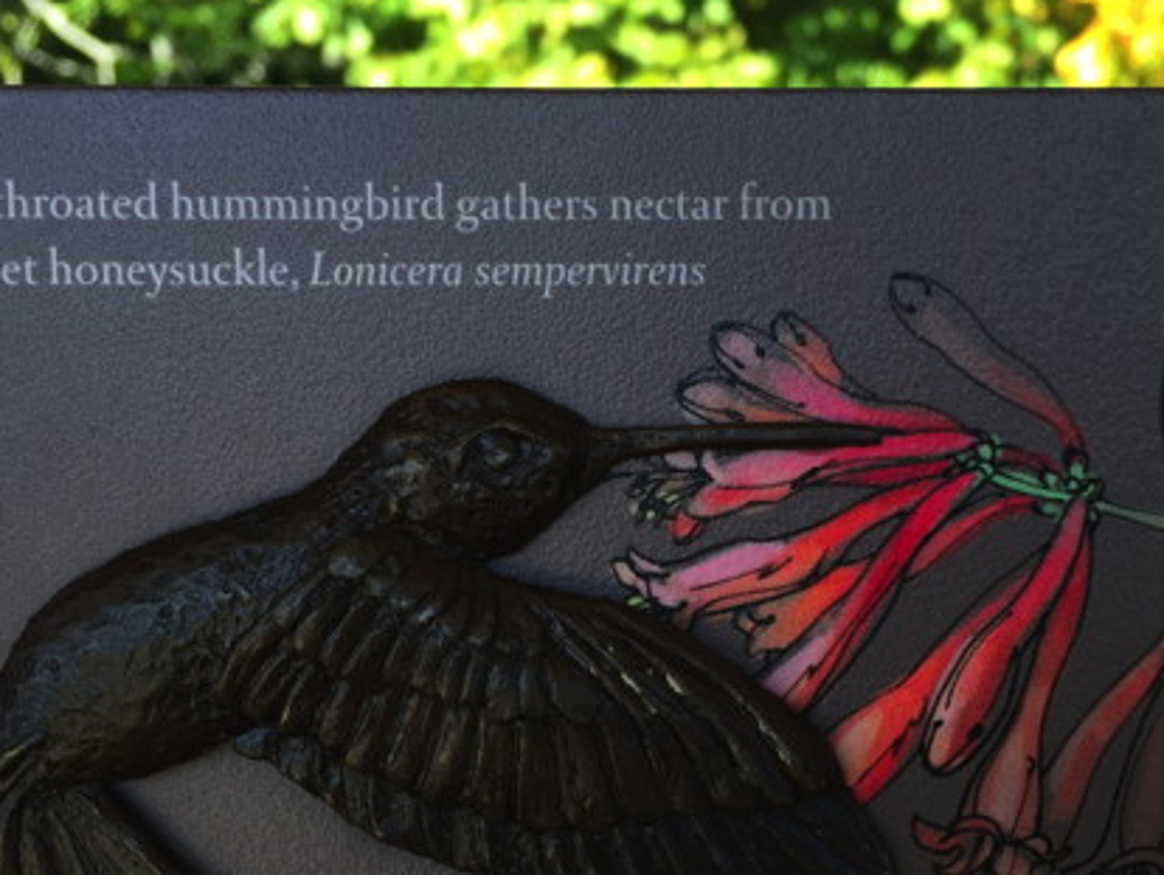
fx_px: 1884
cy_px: 647
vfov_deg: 25.8
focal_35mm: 56
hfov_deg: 34.2
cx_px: 686
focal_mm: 4.15
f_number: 2.2
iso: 32
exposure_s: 1/197
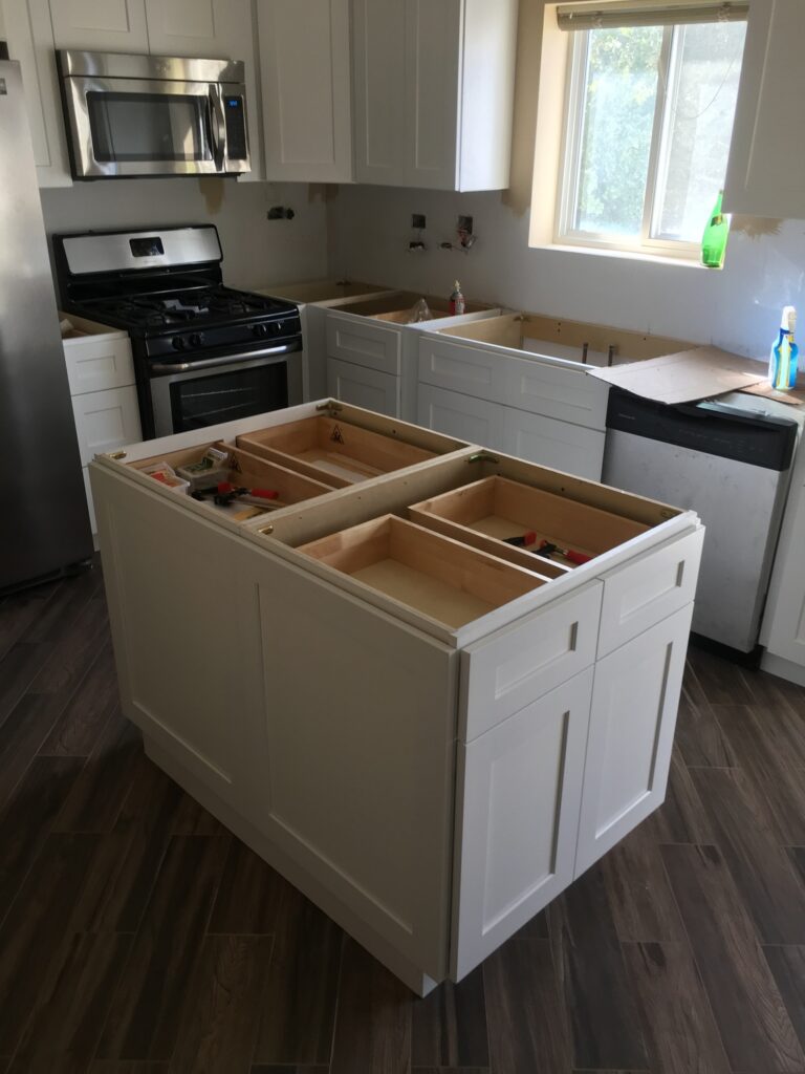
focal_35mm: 29
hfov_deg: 48.2
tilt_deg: -24.8
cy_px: 537
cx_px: 402
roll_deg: -1.1
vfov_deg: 61.7
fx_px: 899
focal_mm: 4.15
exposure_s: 1/60
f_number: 2.2
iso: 32
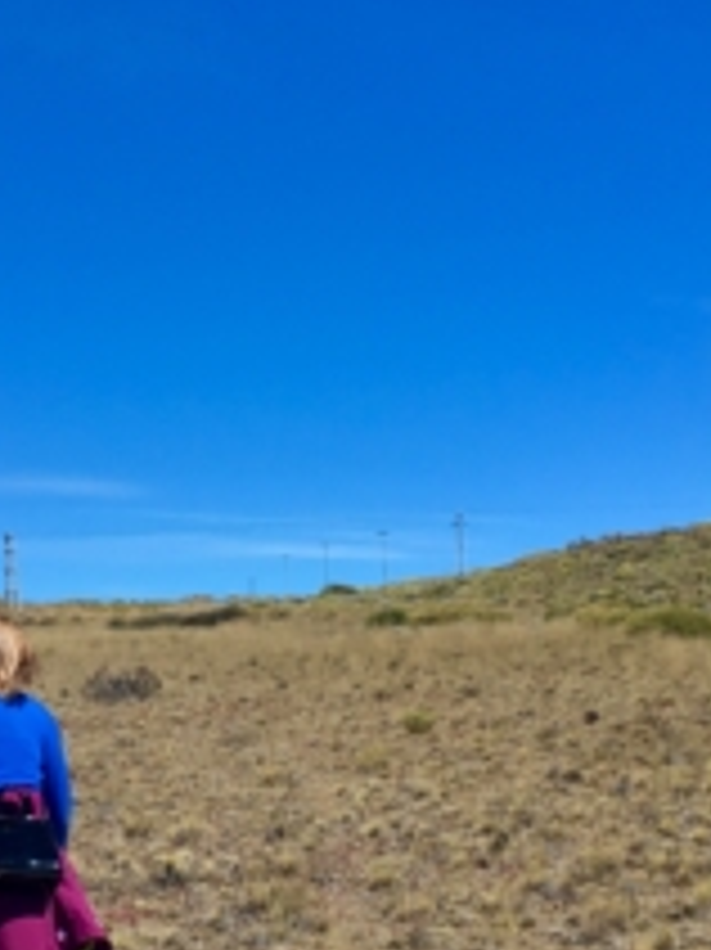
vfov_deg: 29.0
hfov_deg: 21.8
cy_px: 693
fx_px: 1809
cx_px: 94
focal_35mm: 66
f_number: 2.2
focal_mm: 4.15
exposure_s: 1/1789
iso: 25
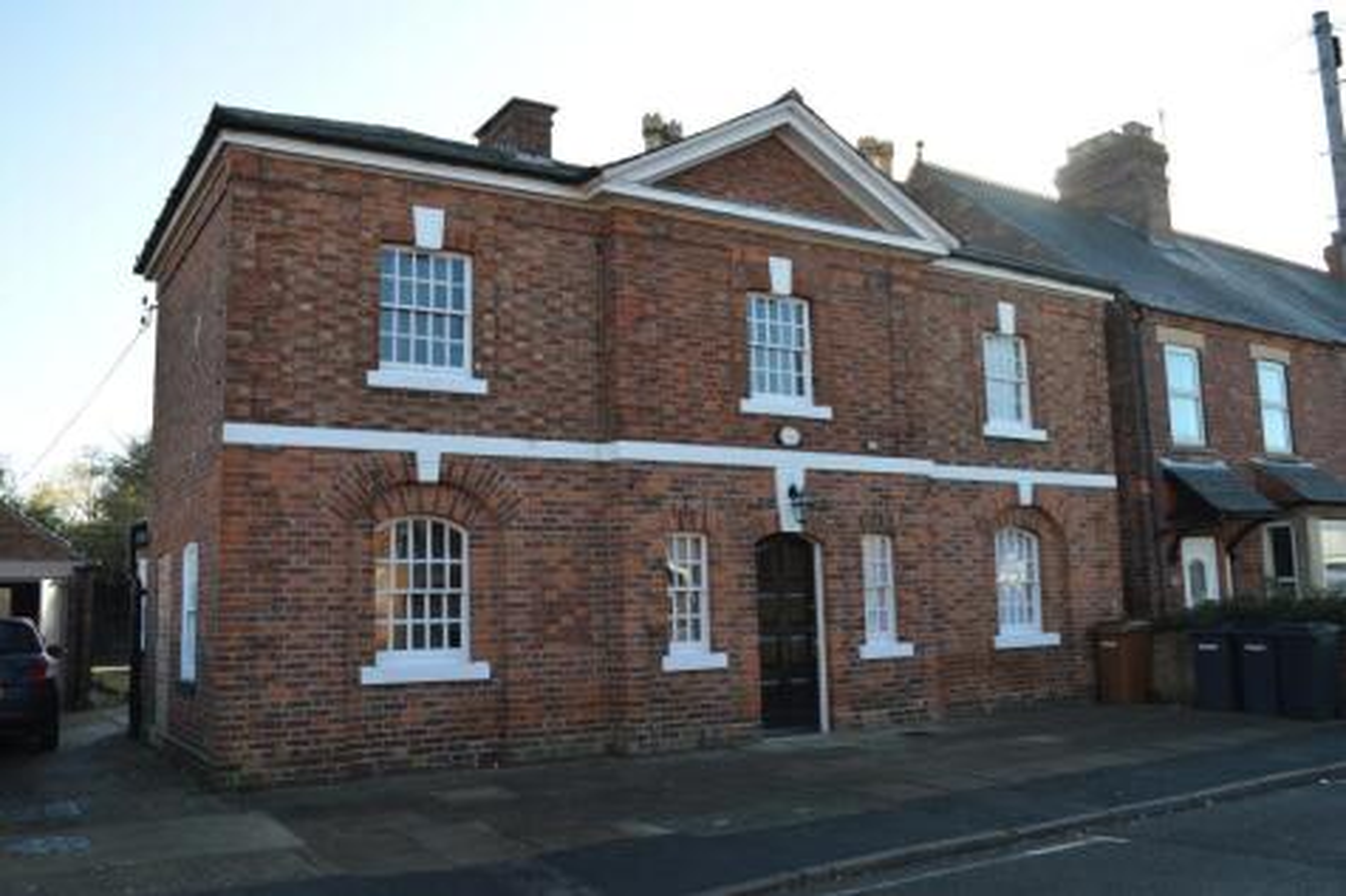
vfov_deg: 43.6
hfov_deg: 61.9
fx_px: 1121
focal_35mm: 30
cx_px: 673
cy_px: 448
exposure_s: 1/160
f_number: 6.3
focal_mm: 20
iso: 100
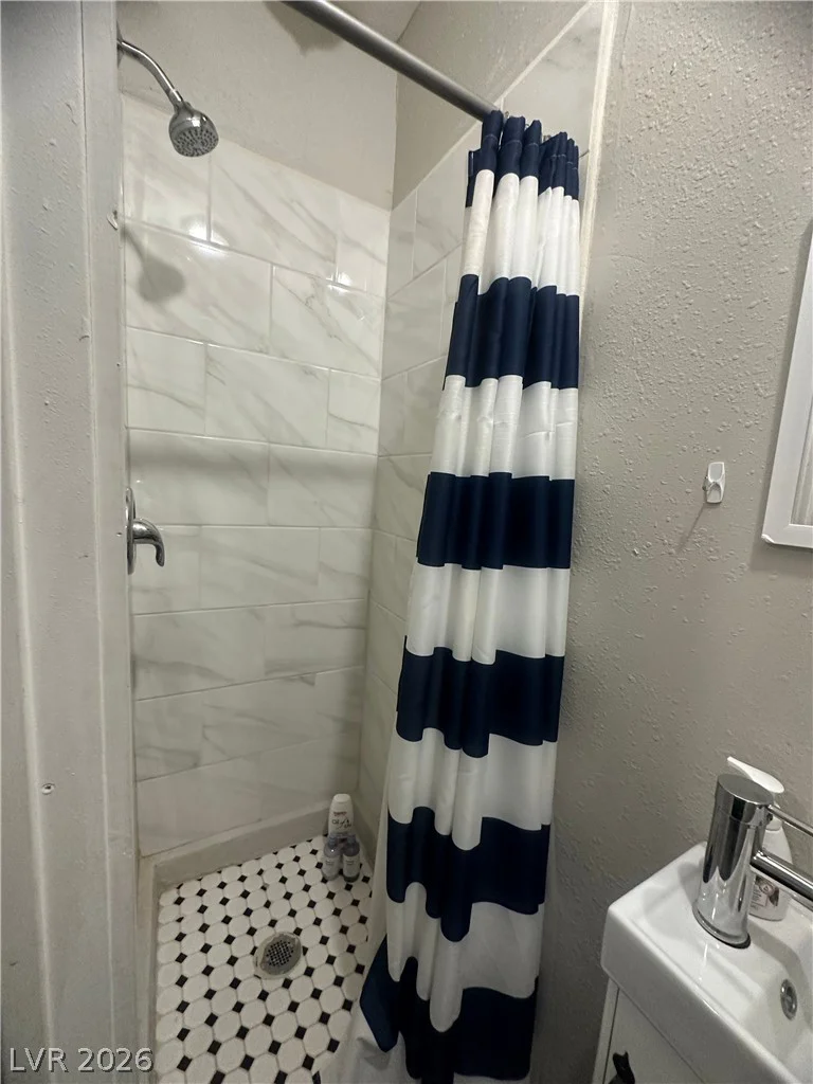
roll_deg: -4.5
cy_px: 542
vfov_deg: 102.1
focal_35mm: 14
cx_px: 406
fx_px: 438
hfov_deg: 85.7
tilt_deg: -9.7
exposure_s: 1/60
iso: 320
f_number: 2.2
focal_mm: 2.22
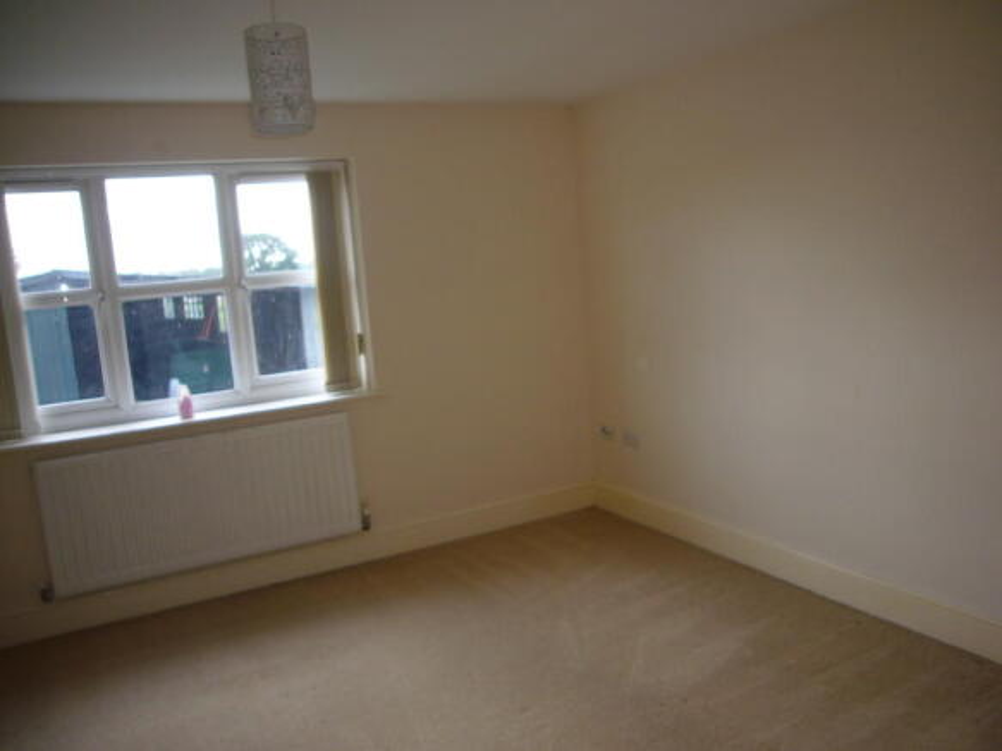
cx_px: 501
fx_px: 810
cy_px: 376
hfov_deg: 63.5
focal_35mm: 28
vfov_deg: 49.7
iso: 80
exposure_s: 1/50
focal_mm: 4.6
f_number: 2.8
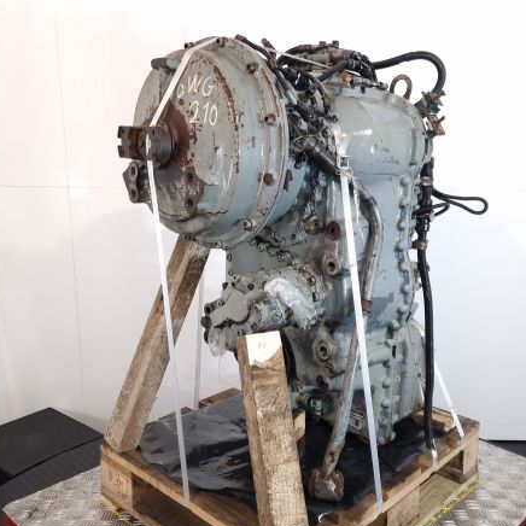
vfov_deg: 57.3
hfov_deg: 57.2
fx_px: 481
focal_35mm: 28
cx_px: 291
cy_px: 263
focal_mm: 6.4
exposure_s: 1/50
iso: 80
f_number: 1.8
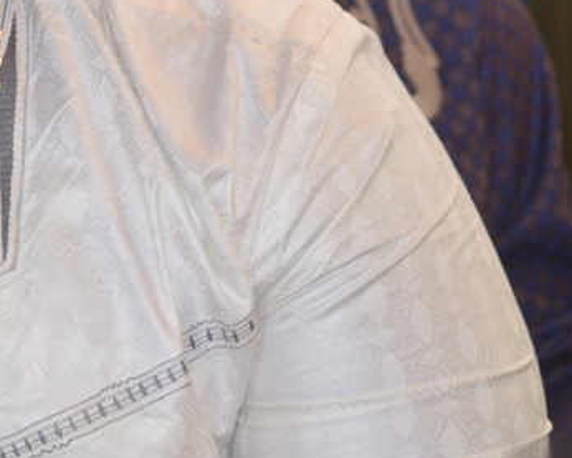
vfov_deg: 4.5
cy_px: 36
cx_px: -107
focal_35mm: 341
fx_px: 5774
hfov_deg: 5.6
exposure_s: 1/60
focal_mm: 82
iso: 800
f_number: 4
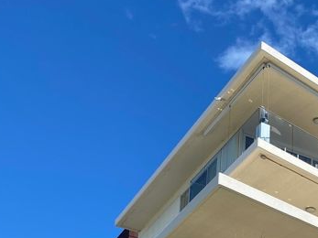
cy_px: 322
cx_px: 401
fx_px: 689
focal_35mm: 75
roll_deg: +1.0
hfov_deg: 23.3
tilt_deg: +18.5
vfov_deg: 18.1
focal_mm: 4.25
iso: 32
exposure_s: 1/2688
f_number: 1.8
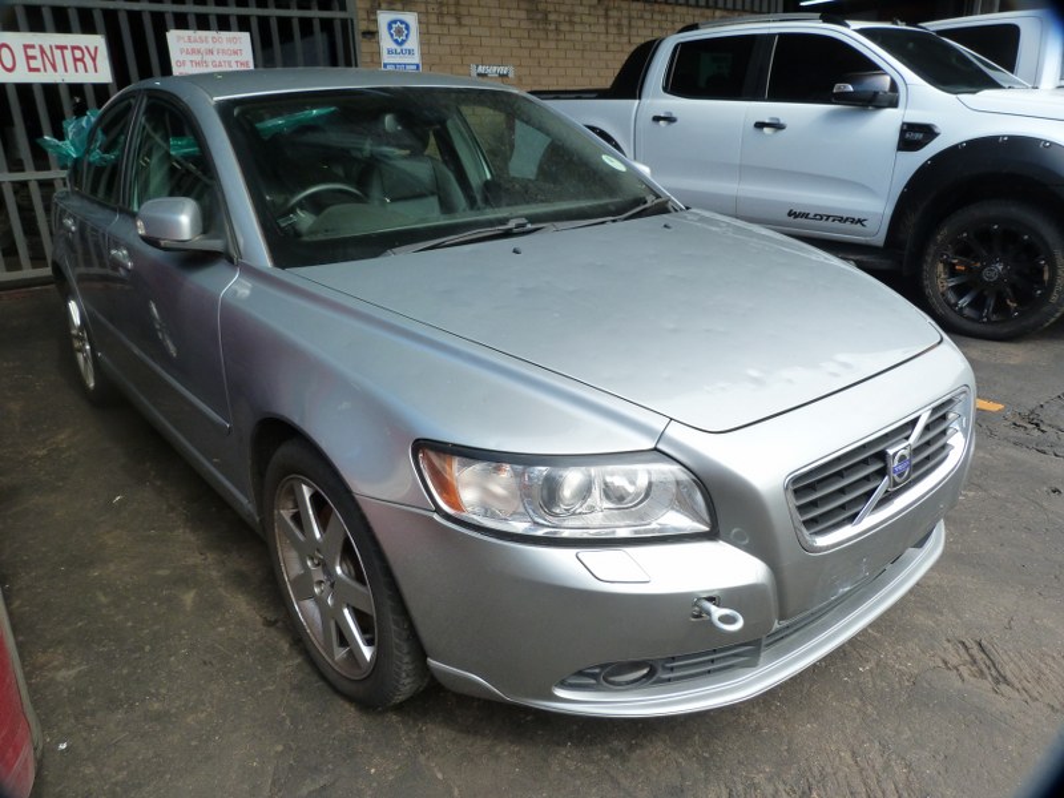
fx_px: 768
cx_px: 532
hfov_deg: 69.4
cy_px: 399
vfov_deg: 54.9
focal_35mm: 25
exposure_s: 1/160
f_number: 4
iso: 125
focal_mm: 4.5
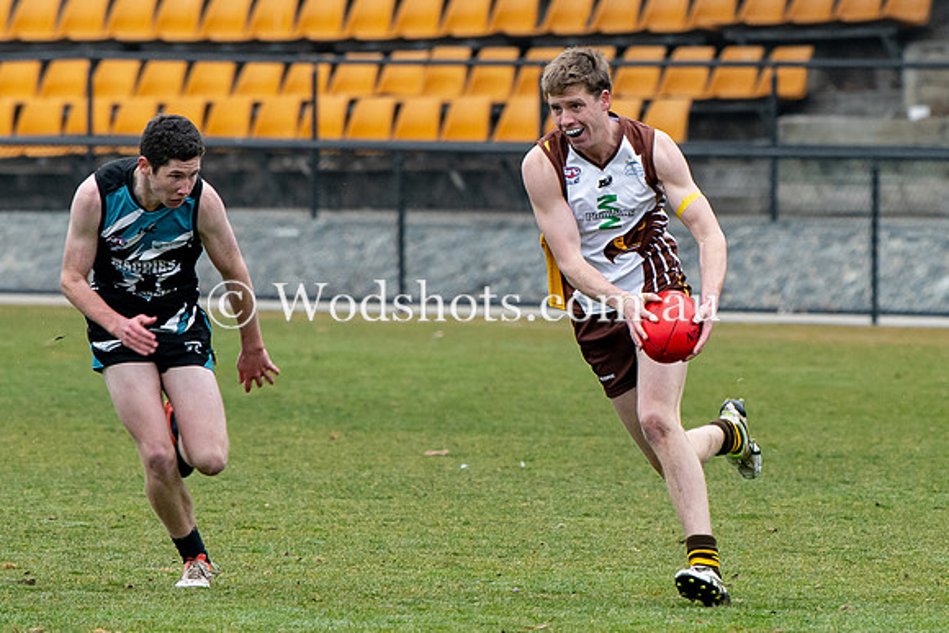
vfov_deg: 1.8
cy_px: 245
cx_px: 595
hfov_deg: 2.7
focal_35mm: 765
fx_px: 20169
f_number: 4
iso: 500
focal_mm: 200
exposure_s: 1/800
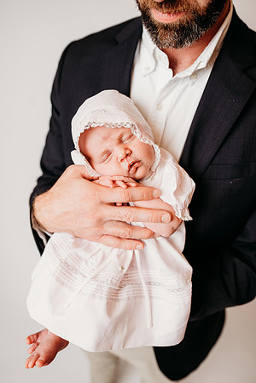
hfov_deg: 53.1
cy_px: 192
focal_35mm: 24
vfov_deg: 73.7
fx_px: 256
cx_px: 128
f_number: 2.8
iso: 100
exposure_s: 1/200
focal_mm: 24
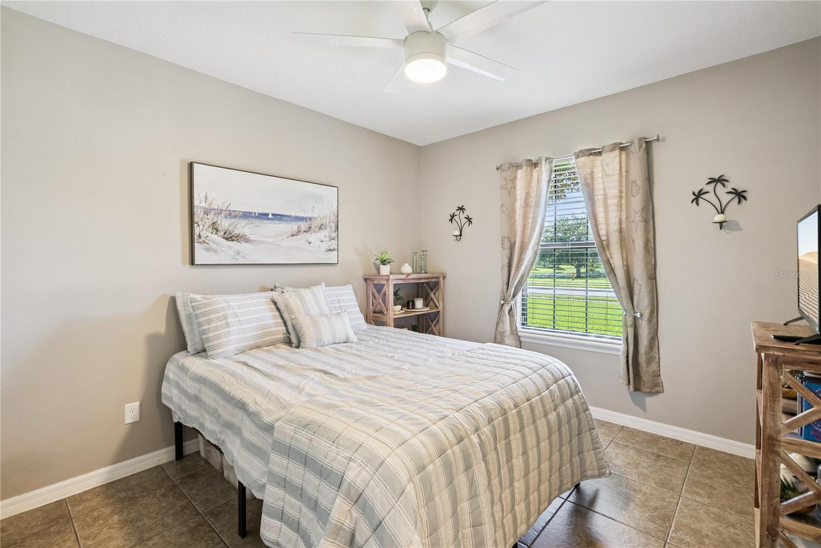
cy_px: 274
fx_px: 365
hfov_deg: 96.7
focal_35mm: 16
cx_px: 410
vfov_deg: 73.8
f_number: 8
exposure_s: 1/40
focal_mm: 16
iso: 1250
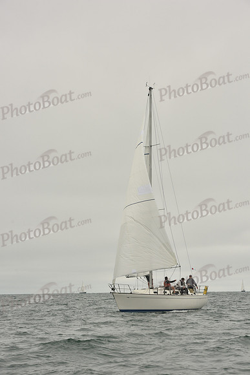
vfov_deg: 20.8
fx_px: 1020
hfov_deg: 14.0
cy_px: 188
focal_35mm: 98
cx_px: 125
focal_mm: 98
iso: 320
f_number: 10
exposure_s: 1/800
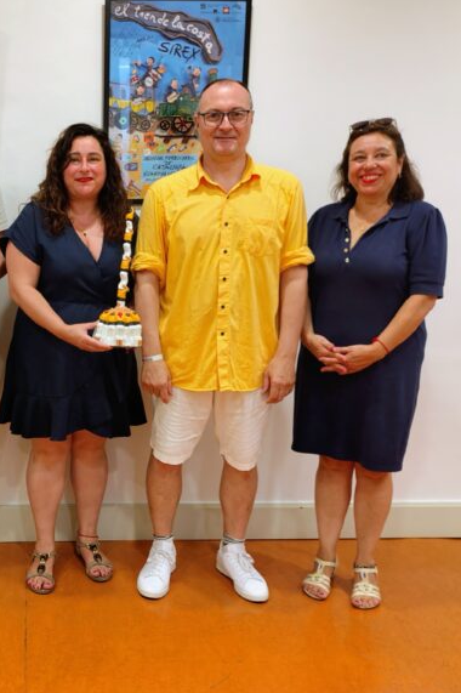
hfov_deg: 35.8
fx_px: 673
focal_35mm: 35
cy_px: 345
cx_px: 55
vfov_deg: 54.5
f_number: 1.7
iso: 336
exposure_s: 1/50.1
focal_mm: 4.71
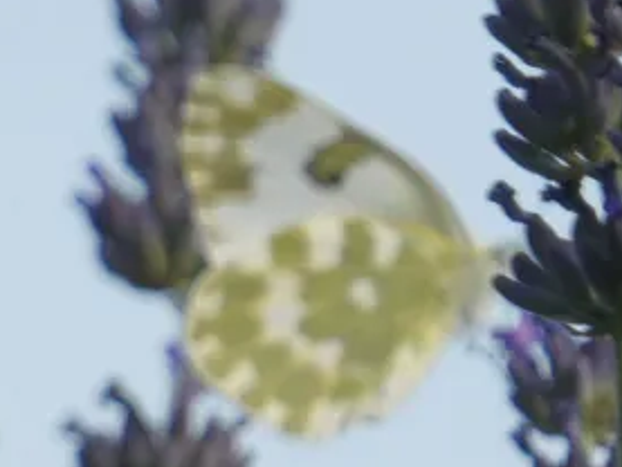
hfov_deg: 1.7
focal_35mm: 1190
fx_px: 21392
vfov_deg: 1.3
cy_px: 171
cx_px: 379
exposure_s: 1/200
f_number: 5.6
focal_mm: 92.3
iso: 80
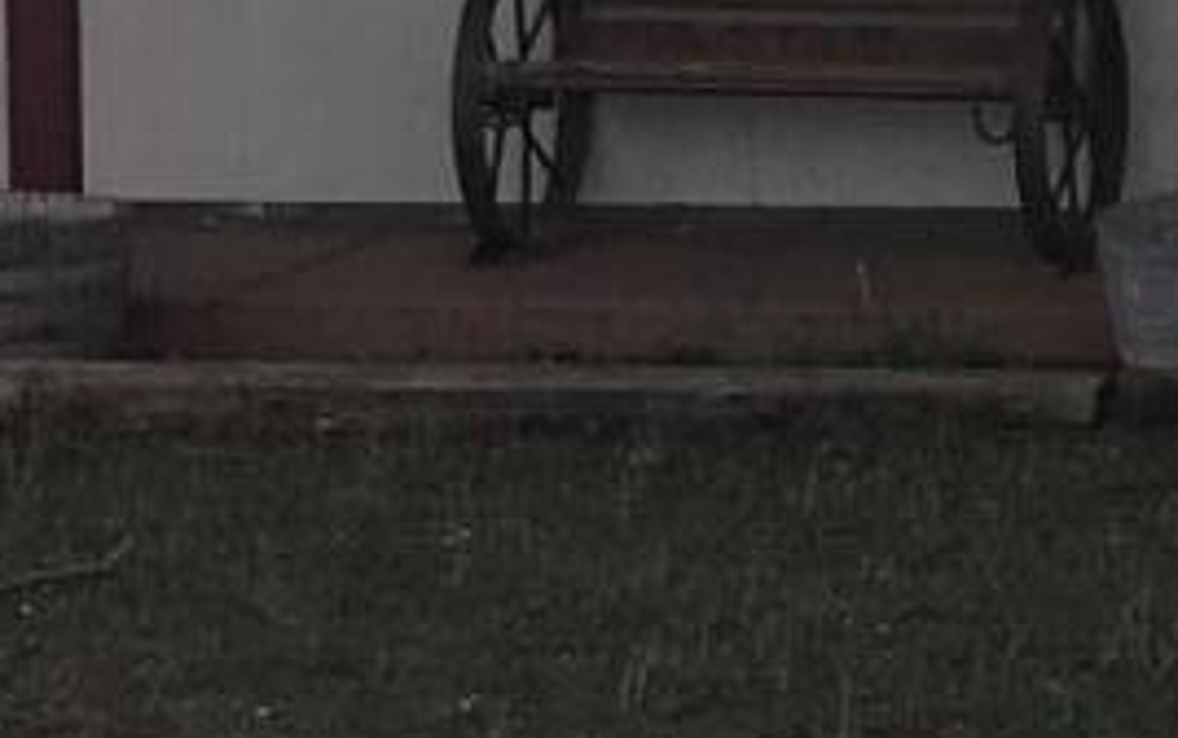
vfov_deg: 5.7
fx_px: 7358
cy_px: 158
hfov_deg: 8.6
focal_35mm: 229
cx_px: 2545
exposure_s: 1/450
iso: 25
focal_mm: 4.15
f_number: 2.2
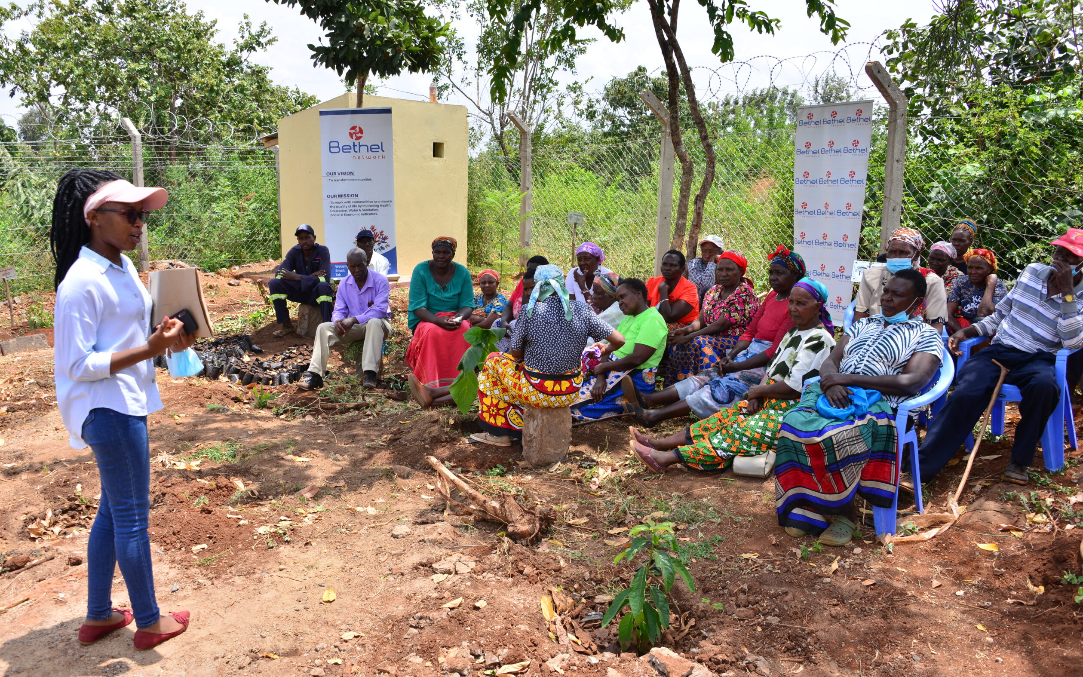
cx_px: 537
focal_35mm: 29
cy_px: 354
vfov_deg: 43.1
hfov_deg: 64.6
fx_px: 856
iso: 100
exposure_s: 1/125
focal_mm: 28
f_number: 9
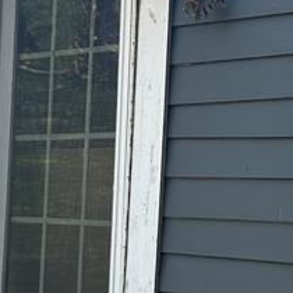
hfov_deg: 15.5
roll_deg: -2.1
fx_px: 1073
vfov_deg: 15.5
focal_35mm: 112
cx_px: 194
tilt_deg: +4.9
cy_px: 204
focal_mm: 5.7
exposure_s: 1/552
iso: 50
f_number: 1.5
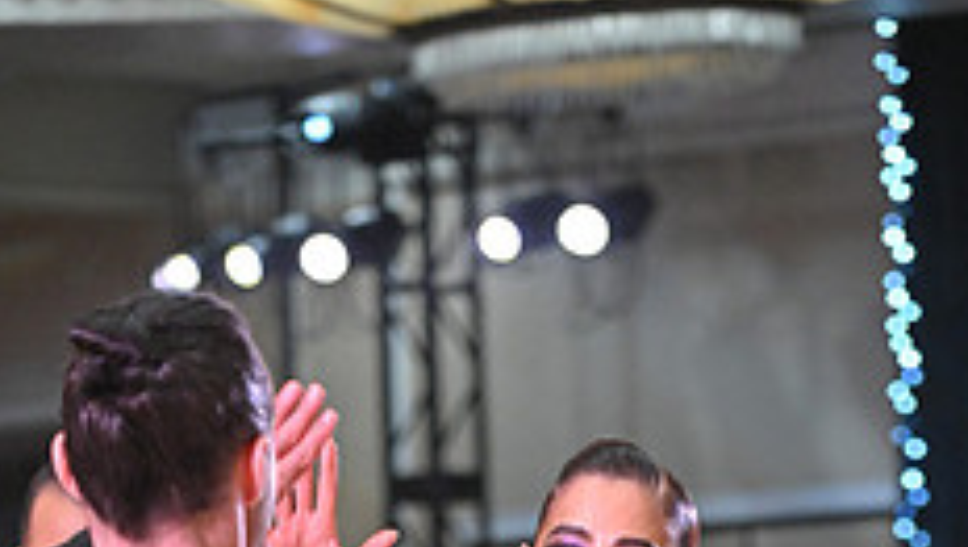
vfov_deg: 3.8
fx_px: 8067
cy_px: 1207
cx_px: 603
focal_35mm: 314
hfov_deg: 6.9
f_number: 5
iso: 4000
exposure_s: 1/400
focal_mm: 120
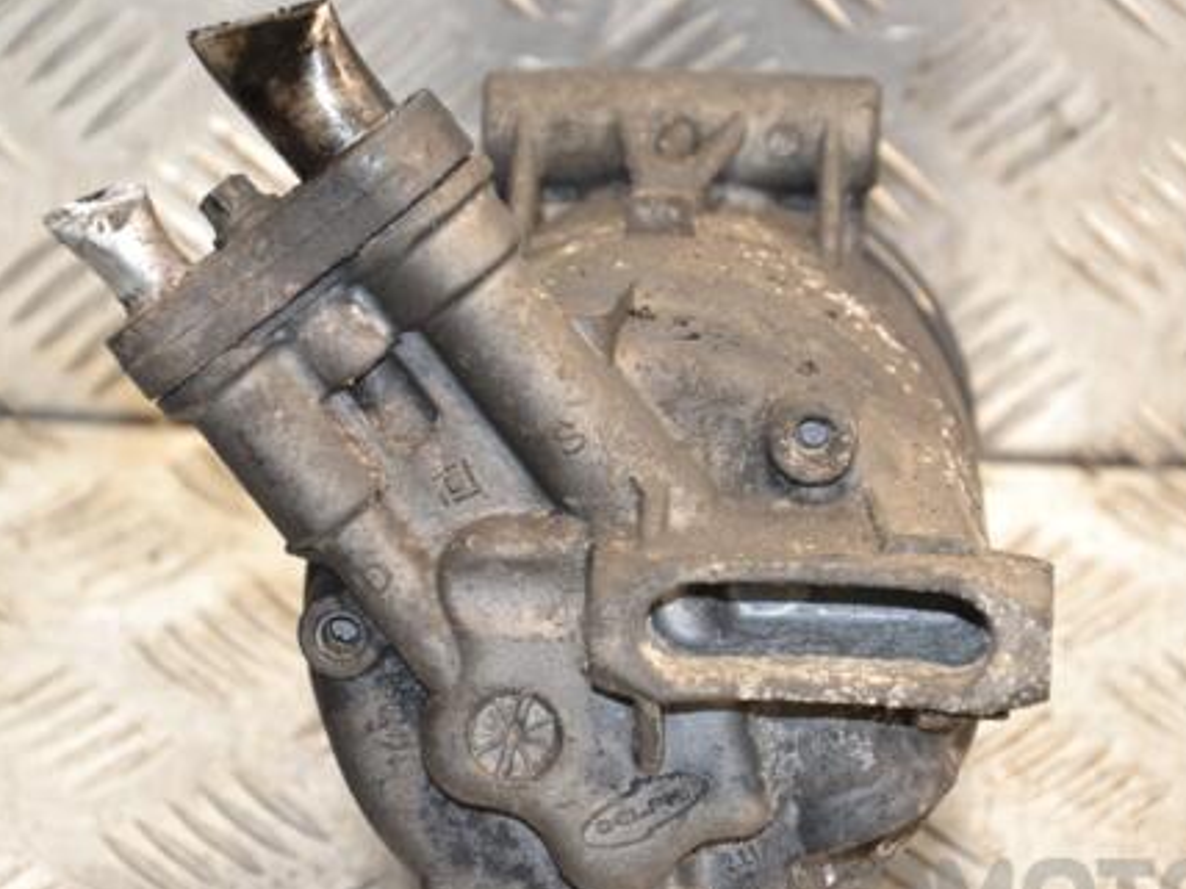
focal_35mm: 152
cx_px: 596
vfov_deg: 9.8
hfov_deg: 13.0
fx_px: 5197
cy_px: 532
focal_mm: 75
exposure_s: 1/60
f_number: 5.3
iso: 800
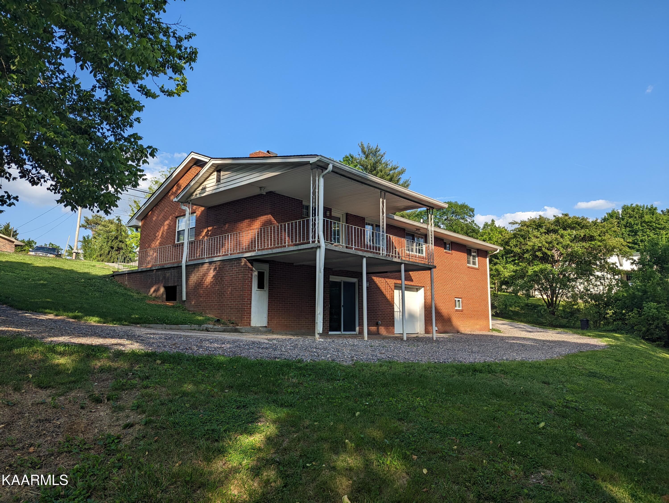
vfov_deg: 56.9
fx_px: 464
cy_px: 252
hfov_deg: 71.5
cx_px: 334
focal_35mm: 24
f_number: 1.85
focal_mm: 6.81
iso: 45
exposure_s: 1/1192
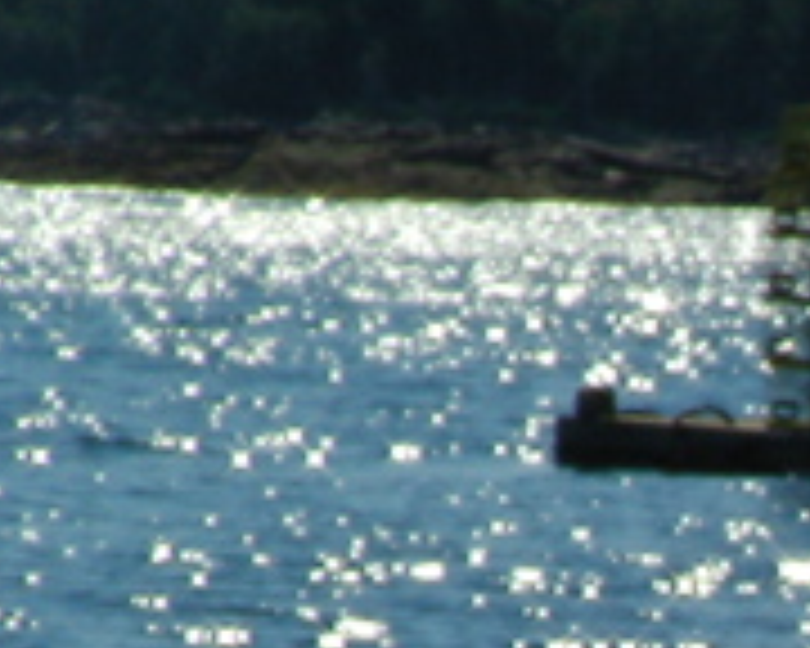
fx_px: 14959
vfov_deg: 2.5
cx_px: 1300
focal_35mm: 624
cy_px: 1017
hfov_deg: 3.1
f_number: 9.1
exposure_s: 1/566
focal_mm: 27.5
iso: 50
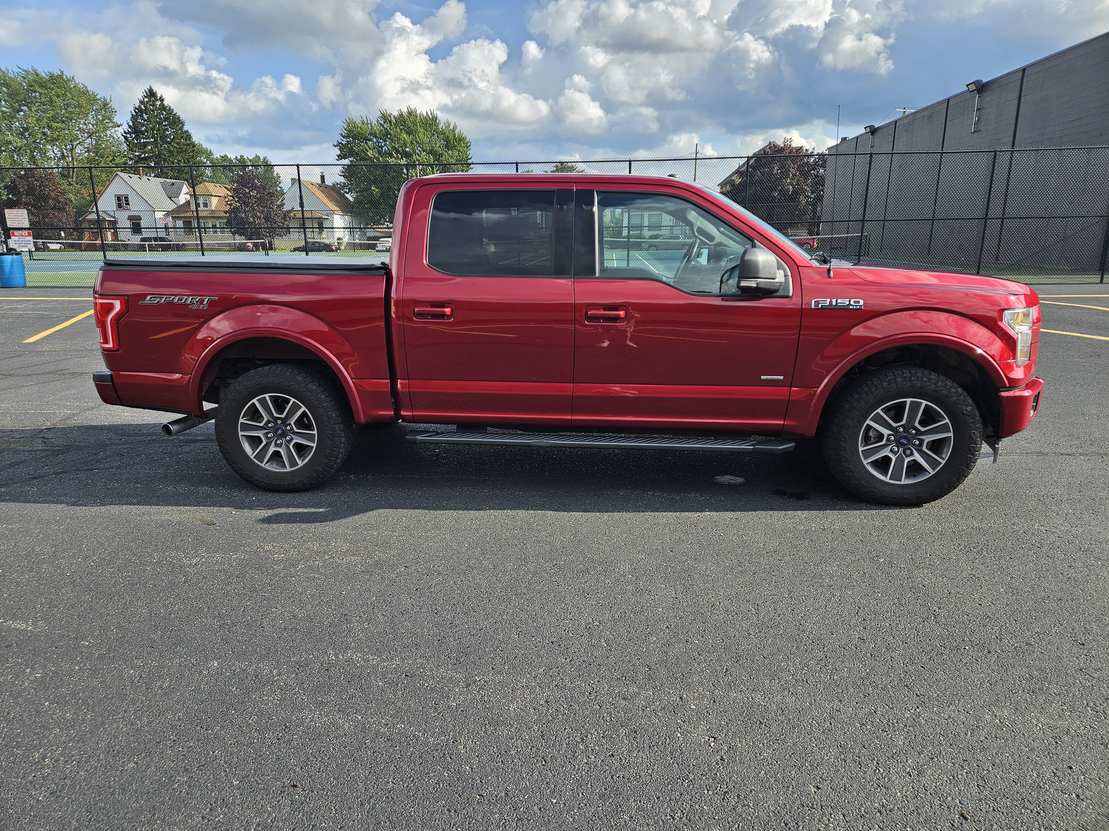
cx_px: 554
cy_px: 416
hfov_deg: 73.9
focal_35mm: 23
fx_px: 737
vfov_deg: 58.9
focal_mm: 5.4
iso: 25
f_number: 1.8
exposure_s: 1/841
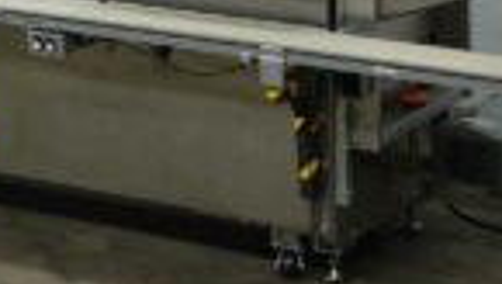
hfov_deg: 11.9
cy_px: -147
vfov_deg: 6.8
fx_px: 2359
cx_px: -66
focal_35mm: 177
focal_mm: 18.63
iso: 160
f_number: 4
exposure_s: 1/50
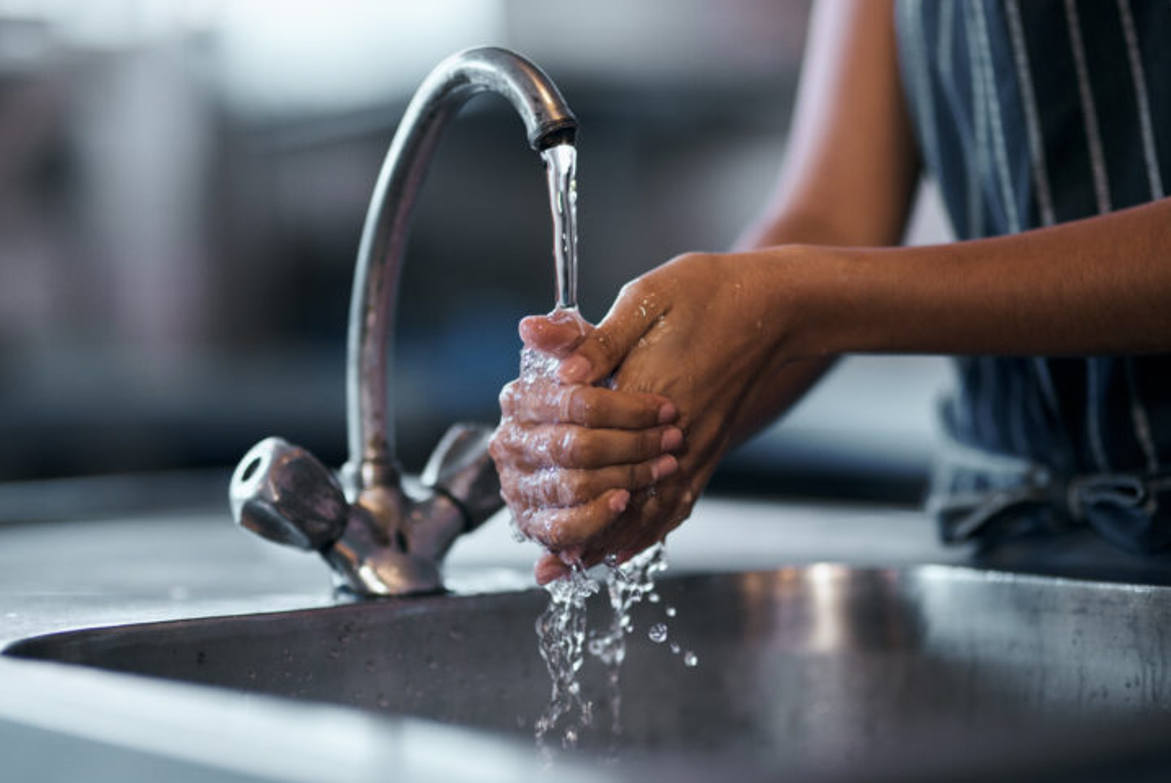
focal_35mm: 91
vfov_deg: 15.0
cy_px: 375
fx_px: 2962
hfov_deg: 22.4
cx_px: 560
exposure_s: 1/400
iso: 320
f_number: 1.8
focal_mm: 85
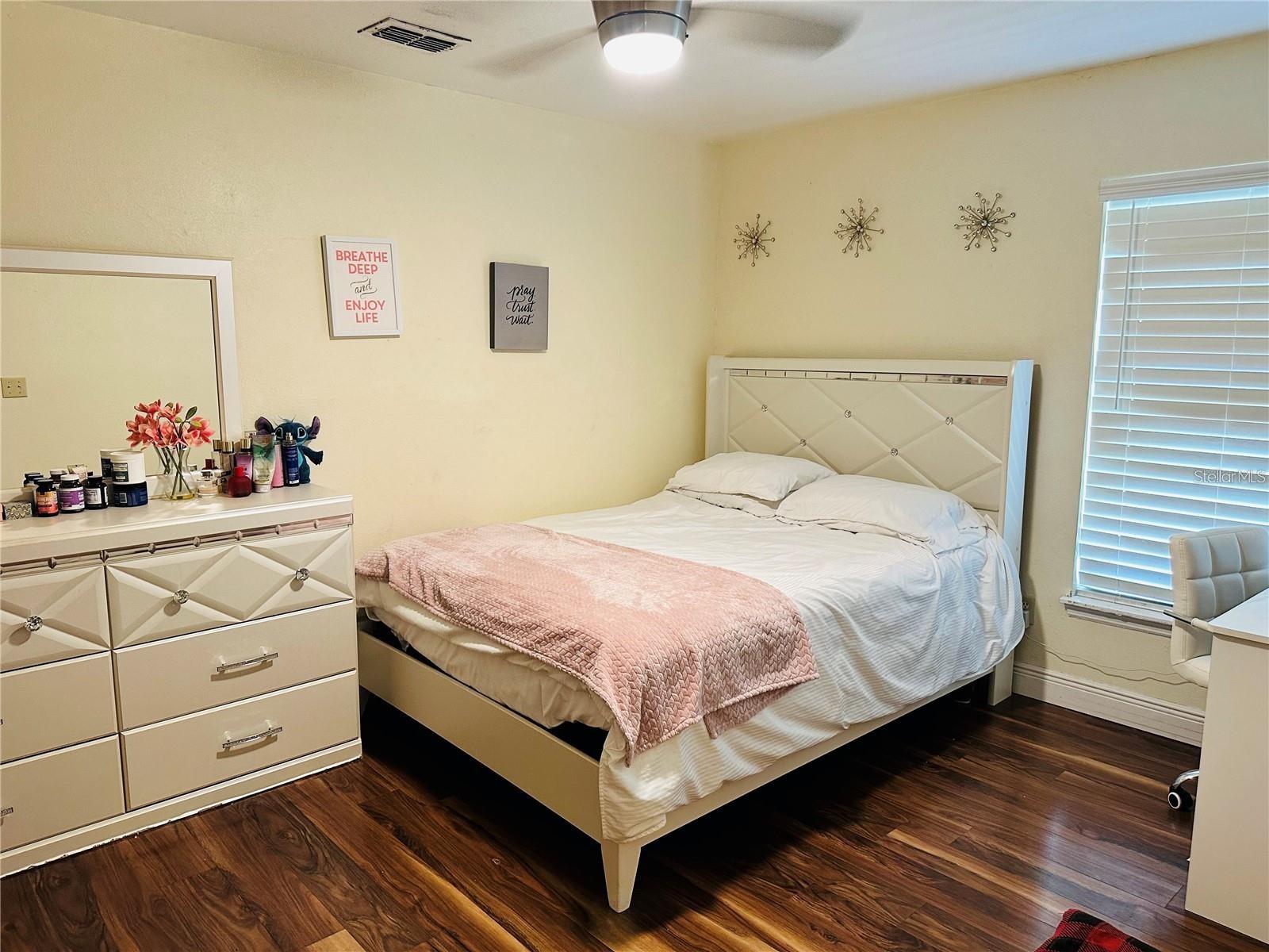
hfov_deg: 71.6
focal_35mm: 24
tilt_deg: -8.5
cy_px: 476
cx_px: 634
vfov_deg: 56.8
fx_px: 880
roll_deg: -0.8
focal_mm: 6.86
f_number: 1.78
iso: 250
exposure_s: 1/60
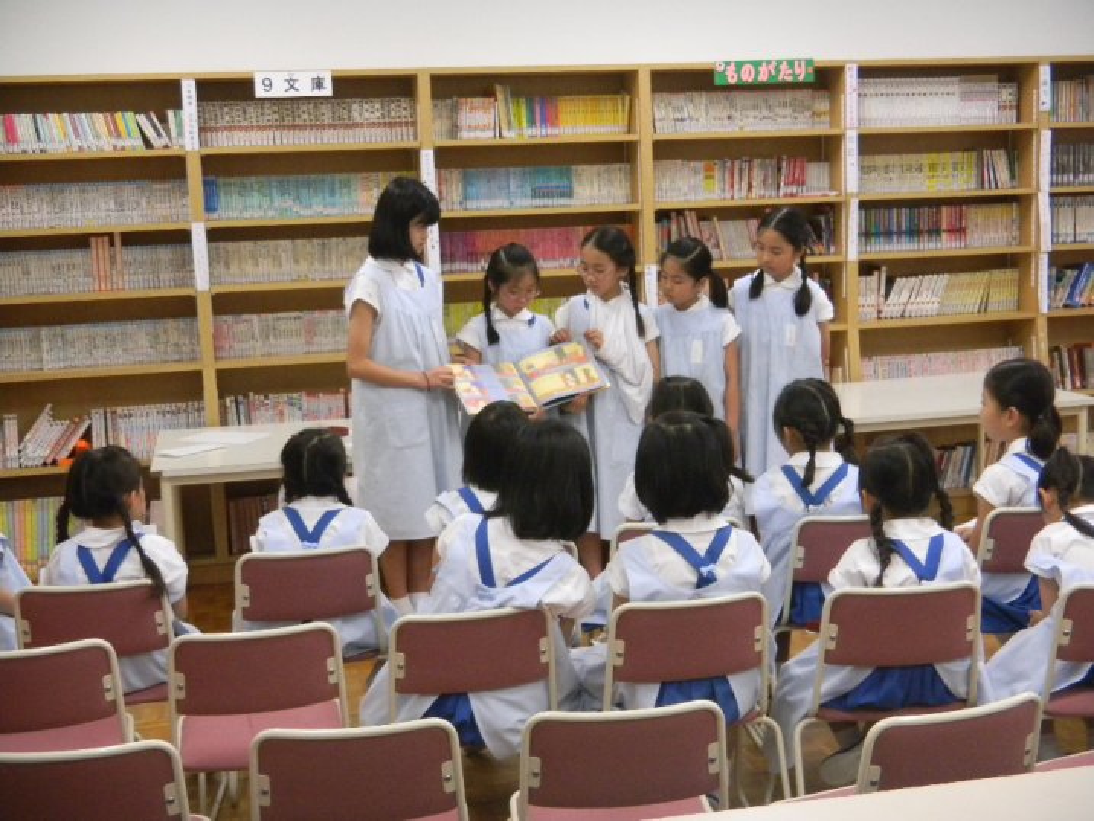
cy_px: 410
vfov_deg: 31.5
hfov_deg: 41.2
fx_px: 1454
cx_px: 547
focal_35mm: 46
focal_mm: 8.3
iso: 400
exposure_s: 1/35.7
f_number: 4.1
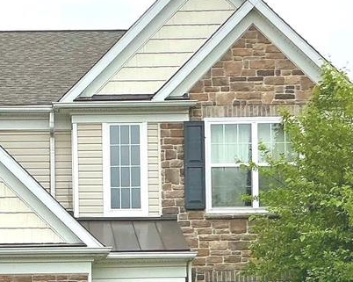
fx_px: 1023
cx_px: 51
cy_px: 316
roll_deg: +1.7
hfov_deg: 19.3
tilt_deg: +4.5
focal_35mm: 98
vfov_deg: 15.3
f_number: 1.8
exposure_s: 1/1221
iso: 25
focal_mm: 3
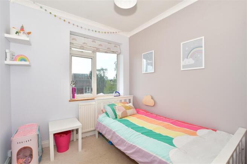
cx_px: 124
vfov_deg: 77.3
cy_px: 82
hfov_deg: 100.4
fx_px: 103
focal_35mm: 15
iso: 200
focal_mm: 10
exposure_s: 1/125
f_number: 8
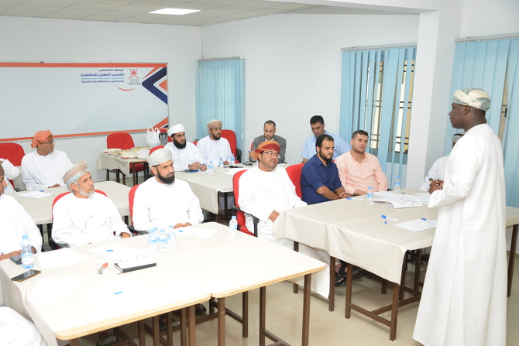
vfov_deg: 35.9
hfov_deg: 51.6
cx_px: 210
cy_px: 202
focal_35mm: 37
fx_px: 533
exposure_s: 1/250
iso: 1600
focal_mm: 31
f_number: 4
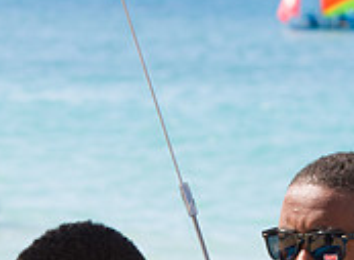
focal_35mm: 347
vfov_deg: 4.2
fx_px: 3522
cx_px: 144
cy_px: 362
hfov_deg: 5.8
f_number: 8
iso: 100
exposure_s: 1/200
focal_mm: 92
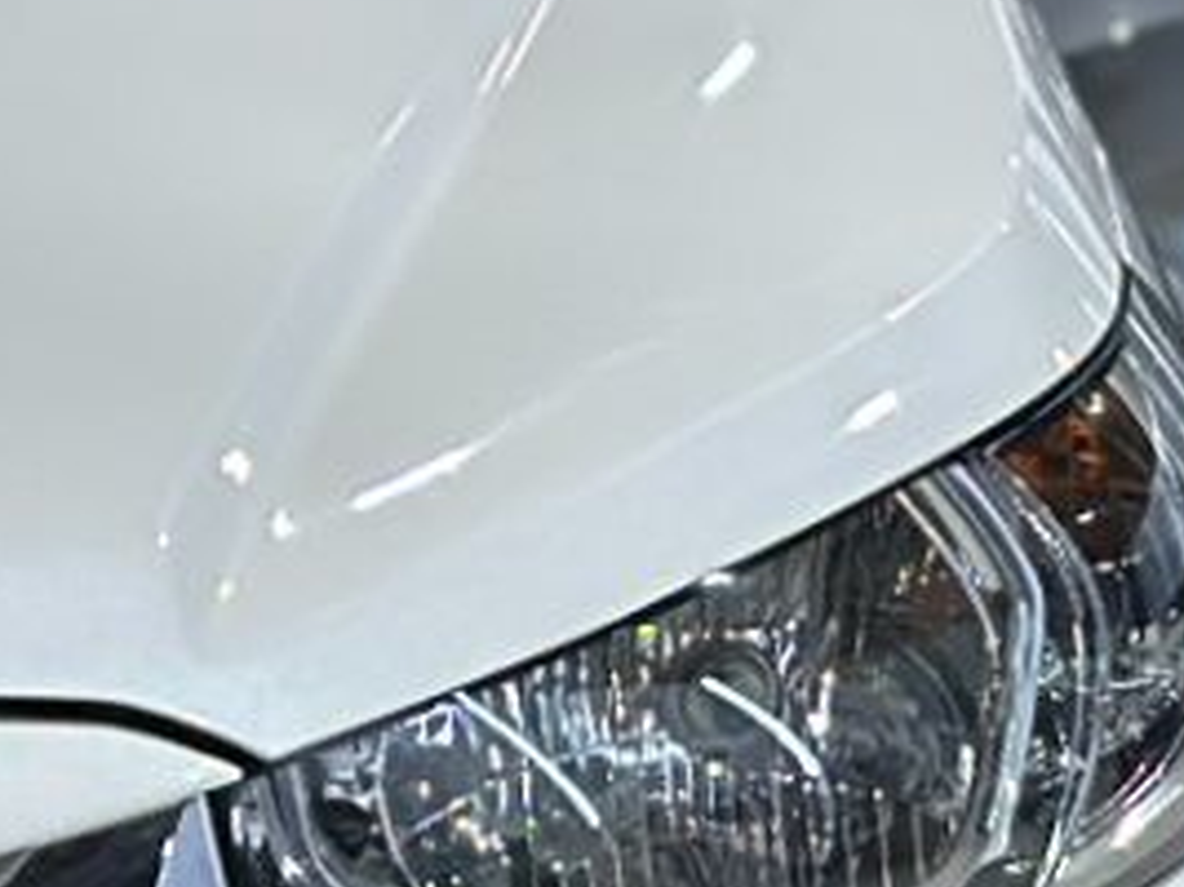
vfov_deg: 4.3
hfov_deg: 5.6
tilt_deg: -9.9
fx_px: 11795
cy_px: 781
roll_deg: +0.8
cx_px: -1162
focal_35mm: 345
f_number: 1.78
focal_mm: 6.86
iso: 125
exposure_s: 1/120
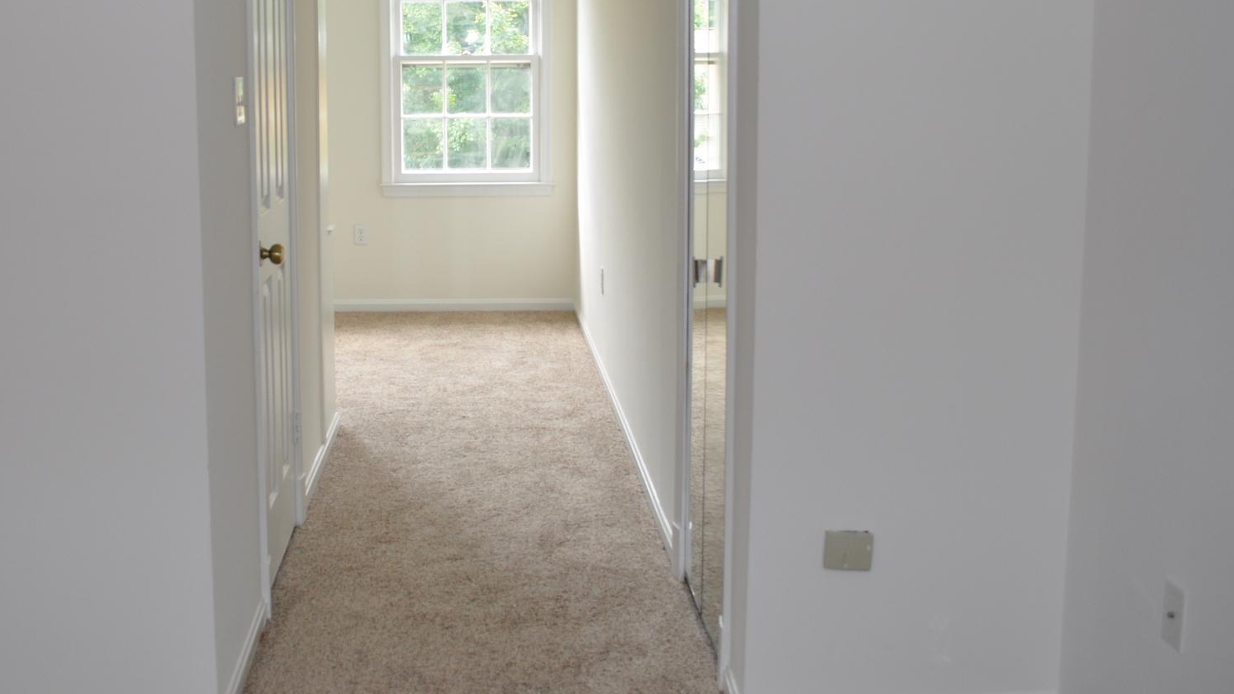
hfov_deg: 51.2
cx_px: 476
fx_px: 1276
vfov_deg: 30.0
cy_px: 195
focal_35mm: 39
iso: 450
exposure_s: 1/60
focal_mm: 18
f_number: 4
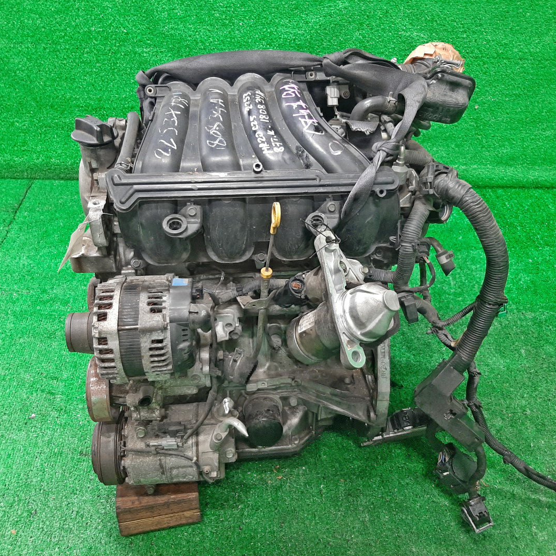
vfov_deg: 52.5
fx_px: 563
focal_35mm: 31
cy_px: 276
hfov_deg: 52.5
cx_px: 281
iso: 234
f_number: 1.7
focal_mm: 3.93
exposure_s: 1/50
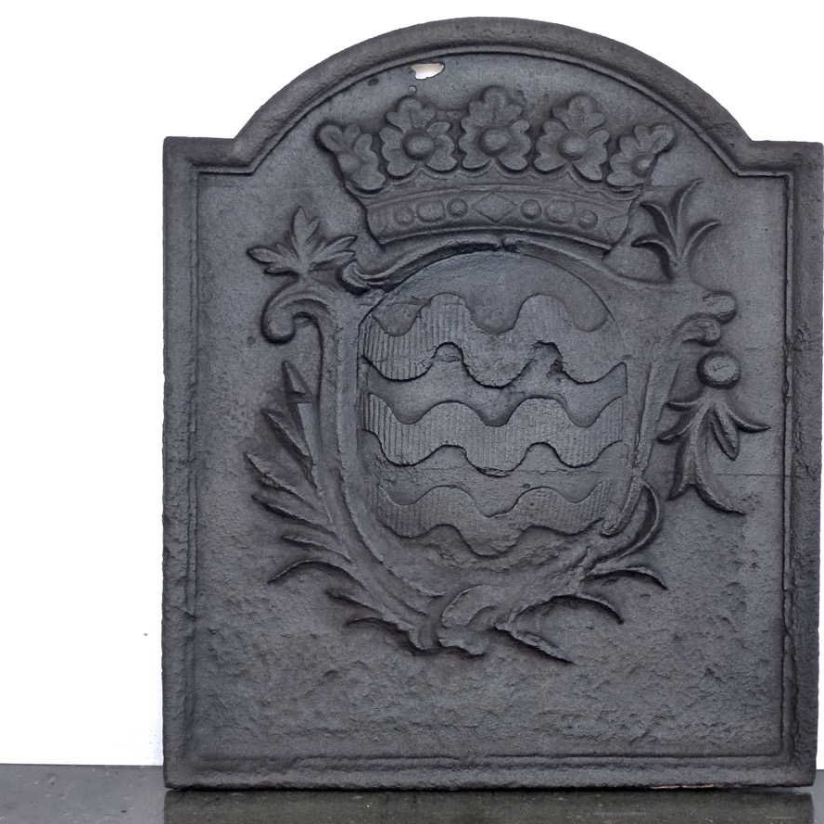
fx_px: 1831
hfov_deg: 25.3
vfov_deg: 25.4
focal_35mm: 68
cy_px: 411
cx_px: 483
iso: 200
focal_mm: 10.1
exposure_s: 1/40
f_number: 4.4
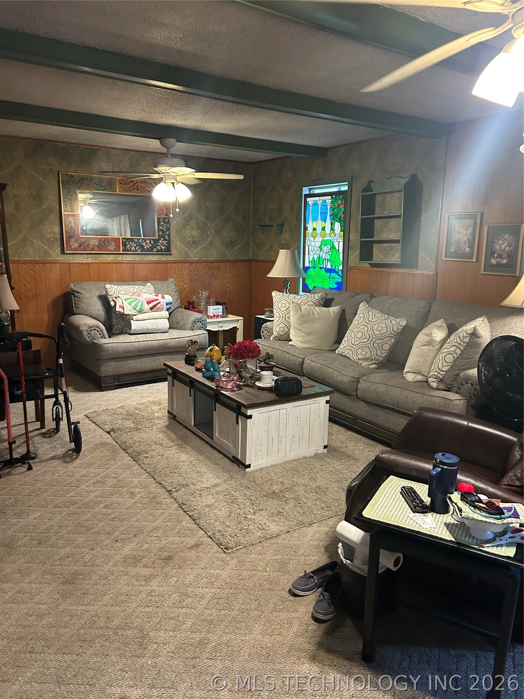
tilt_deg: -13.3
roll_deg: -0.4
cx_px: 262
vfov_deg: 67.3
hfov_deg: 53.1
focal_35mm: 26
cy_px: 350
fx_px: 525
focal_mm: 5.7
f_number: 1.5
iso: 320
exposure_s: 1/60
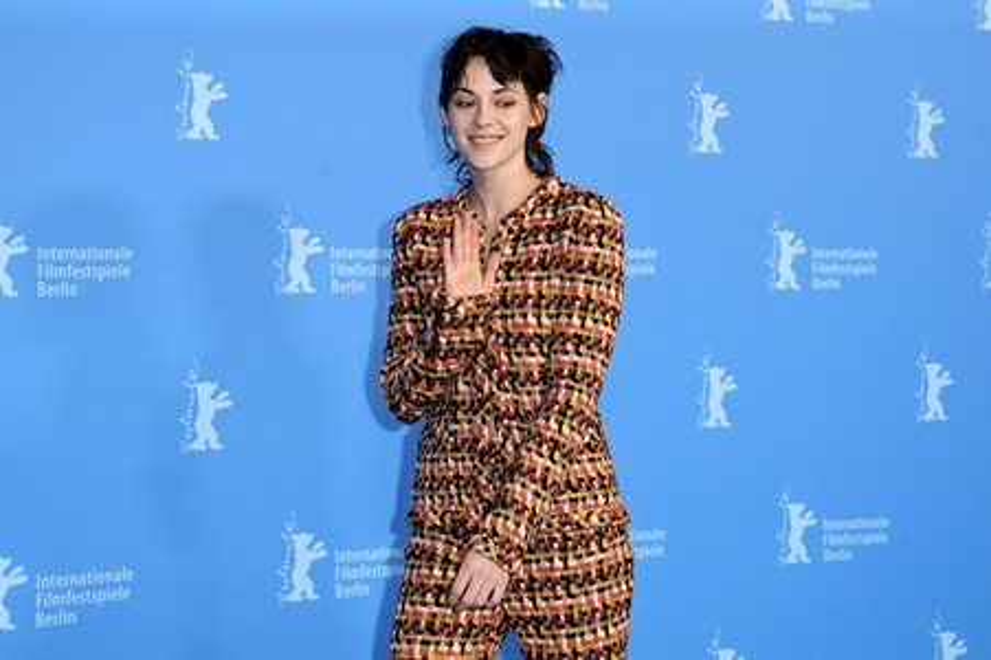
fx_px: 1788
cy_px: 330
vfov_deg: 20.9
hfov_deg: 31.0
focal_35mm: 65
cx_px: 496
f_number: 5.6
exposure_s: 1/250
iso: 1000
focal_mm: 65
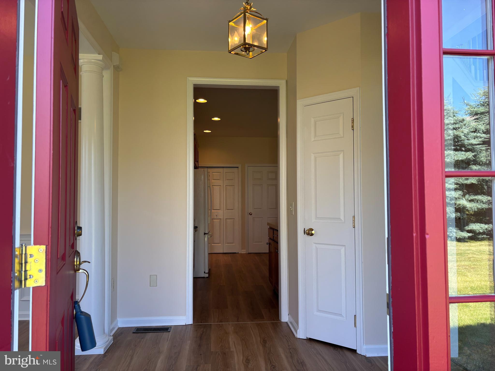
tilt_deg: +1.5
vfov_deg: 53.1
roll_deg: +0.5
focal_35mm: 26
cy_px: 186
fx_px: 372
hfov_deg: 67.3
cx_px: 248
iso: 40
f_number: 1.6
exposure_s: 1/120
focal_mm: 5.96
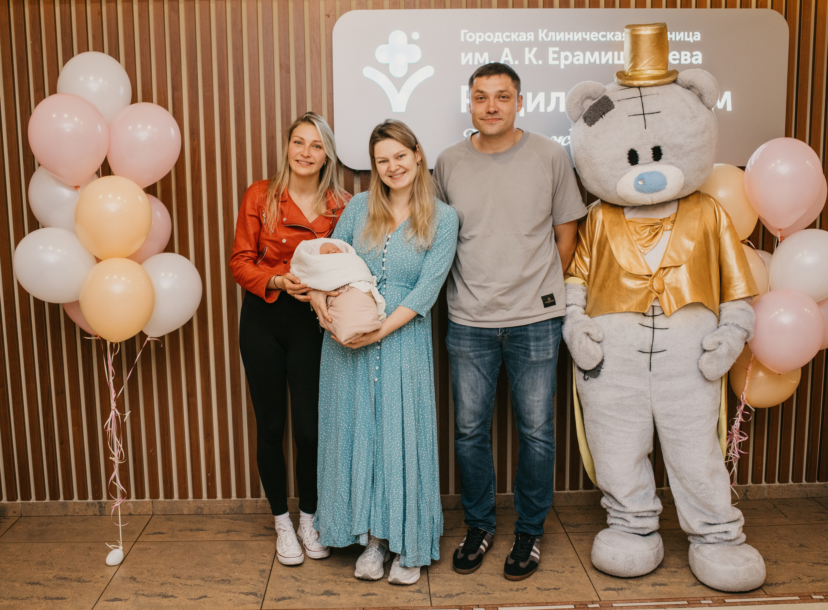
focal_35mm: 38
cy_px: 304
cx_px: 392
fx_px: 900
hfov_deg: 49.4
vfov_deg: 37.4
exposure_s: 1/160
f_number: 4
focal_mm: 35
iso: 400
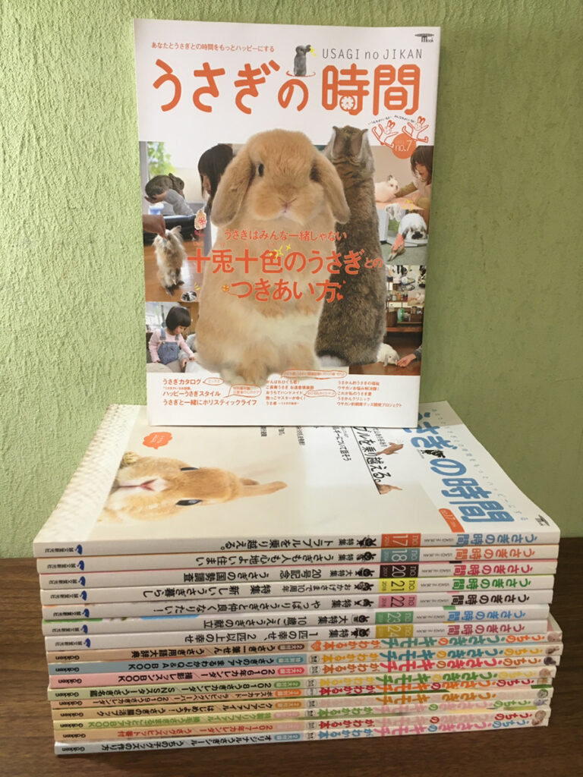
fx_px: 651
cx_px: 292
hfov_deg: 48.2
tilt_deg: -20.3
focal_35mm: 29
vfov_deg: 61.7
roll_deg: -0.2
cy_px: 388
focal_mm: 4.15
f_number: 2.2
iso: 64
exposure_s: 1/30
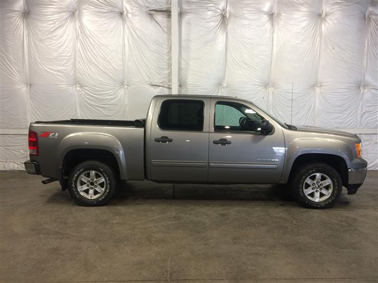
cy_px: 142
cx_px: 189
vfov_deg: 48.2
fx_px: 317
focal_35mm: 29
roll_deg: +0.0
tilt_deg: -5.3
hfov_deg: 61.7
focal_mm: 4.15
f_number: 2.2
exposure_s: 1/30
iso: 50
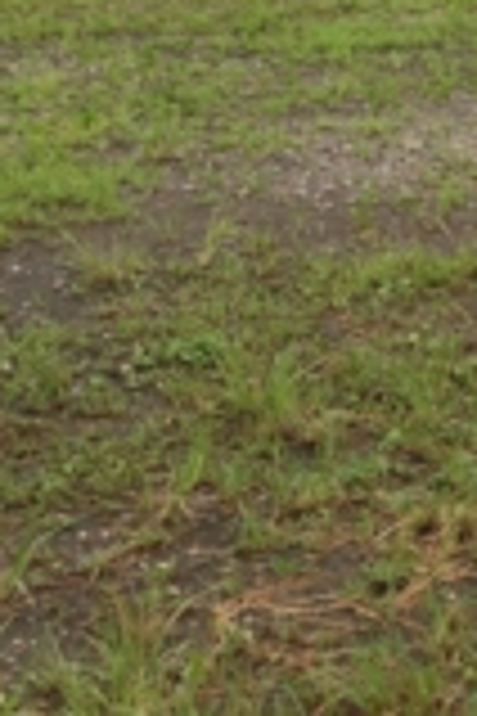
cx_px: 468
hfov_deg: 12.5
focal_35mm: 108
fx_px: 2146
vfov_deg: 18.9
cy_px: 272
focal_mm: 4.12
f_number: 2.4
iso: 50
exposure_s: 1/411
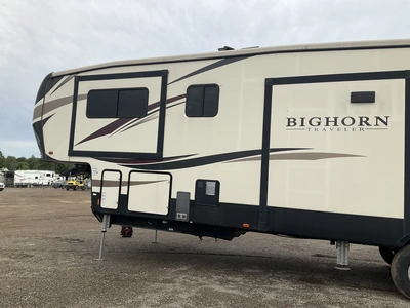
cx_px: 205
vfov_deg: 48.2
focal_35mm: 29
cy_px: 154
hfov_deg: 61.7
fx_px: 343
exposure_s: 1/312
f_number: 1.8
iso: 25
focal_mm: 3
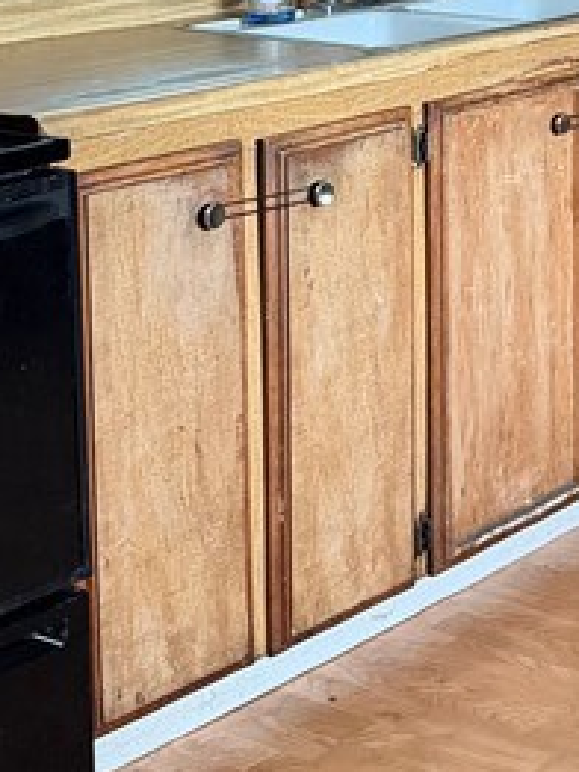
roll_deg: +0.6
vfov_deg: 20.0
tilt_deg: -5.9
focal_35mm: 94
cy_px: -56
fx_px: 2095
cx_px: 804
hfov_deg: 14.9
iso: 640
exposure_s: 1/40
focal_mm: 6.76
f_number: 1.78
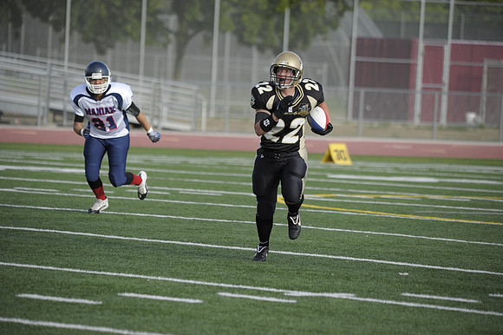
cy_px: 168
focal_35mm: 350
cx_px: 252
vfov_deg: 3.9
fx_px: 4887
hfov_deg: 5.9
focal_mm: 350
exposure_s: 1/1000
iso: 450
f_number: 6
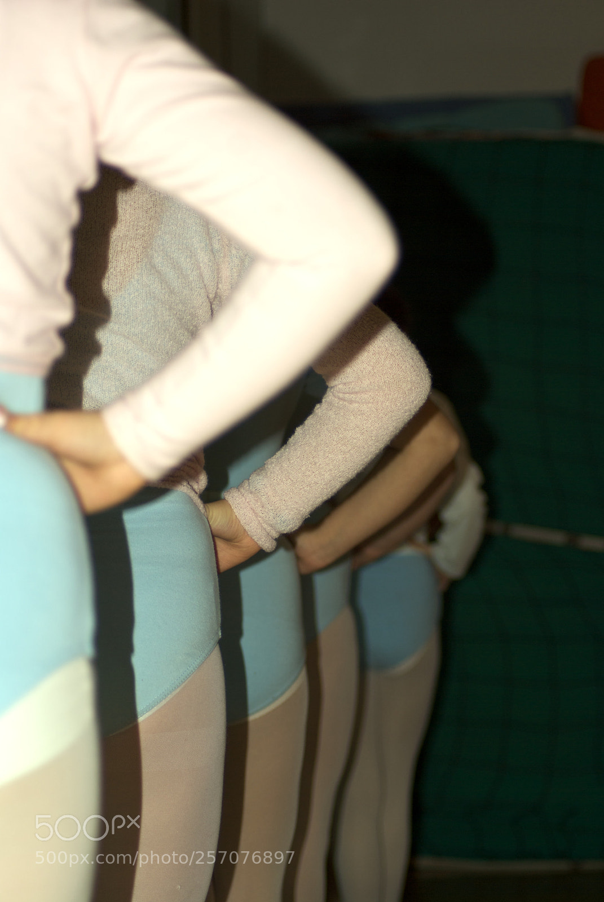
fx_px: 2635
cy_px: 451
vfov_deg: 19.4
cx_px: 302
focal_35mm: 105
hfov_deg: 13.1
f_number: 4
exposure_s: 1/200
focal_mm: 70
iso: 100
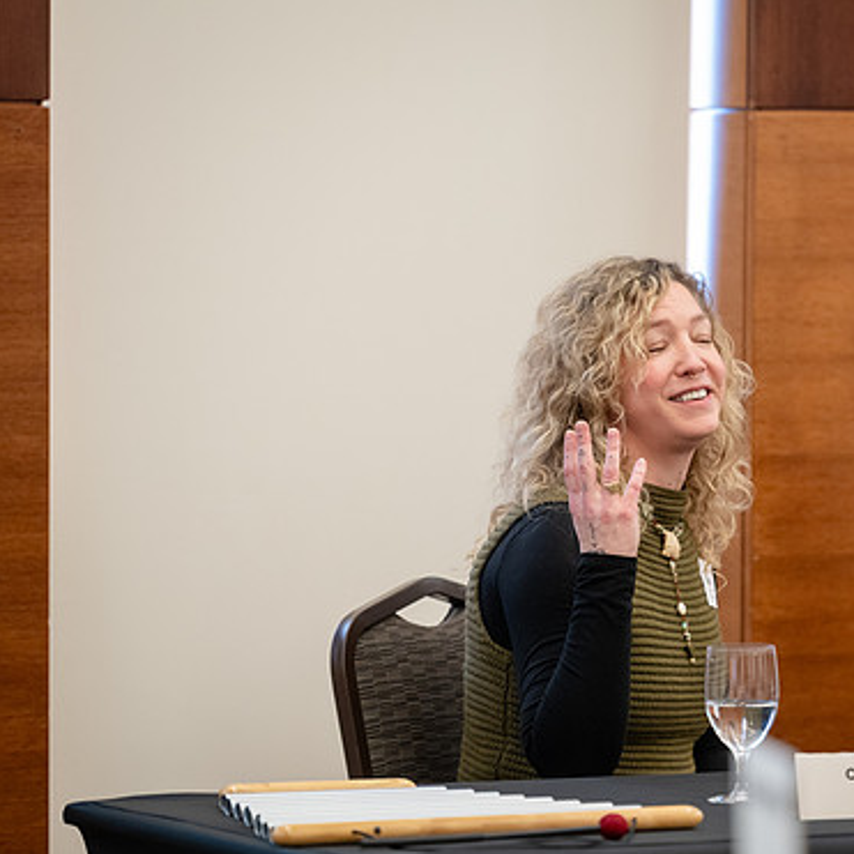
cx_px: 605
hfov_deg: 6.5
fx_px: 7508
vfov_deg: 6.5
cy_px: 443
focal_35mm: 269
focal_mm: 200
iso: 3200
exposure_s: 1/160
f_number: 3.5
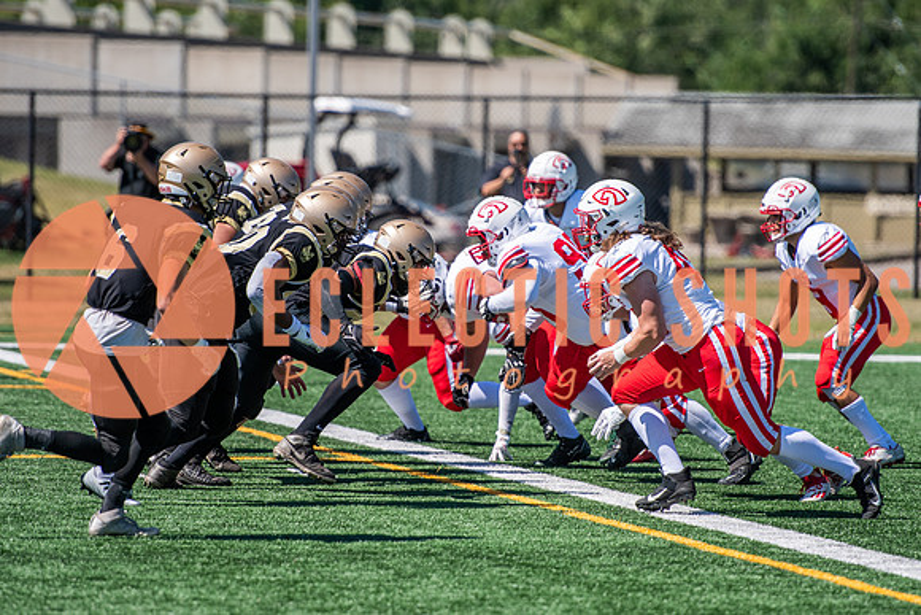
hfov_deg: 6.6
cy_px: 308
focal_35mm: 312
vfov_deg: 4.4
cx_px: 479
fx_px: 7982
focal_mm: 200
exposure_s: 1/3200
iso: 160
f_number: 2.8
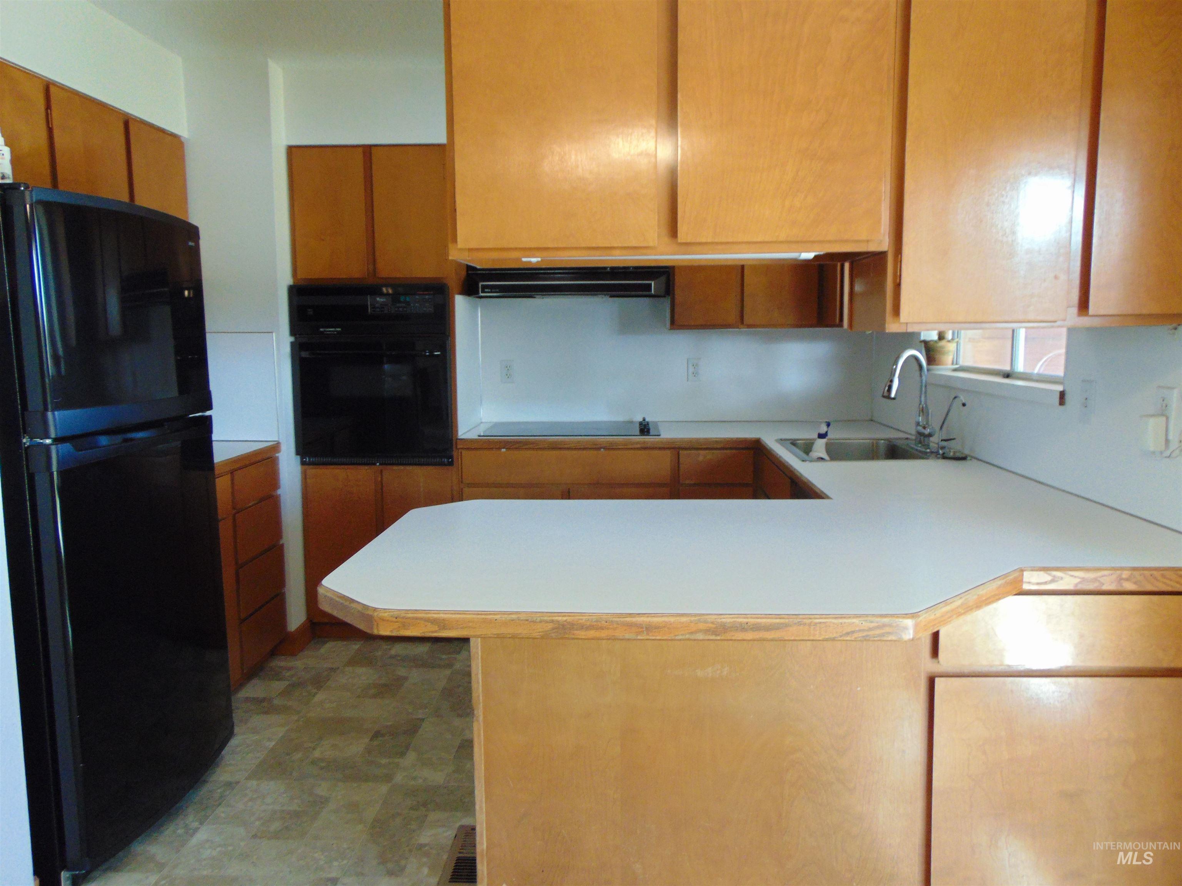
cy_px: 443
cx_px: 591
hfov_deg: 69.4
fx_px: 854
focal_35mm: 25
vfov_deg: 54.9
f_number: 3
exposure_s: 1/30
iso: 200
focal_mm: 4.5
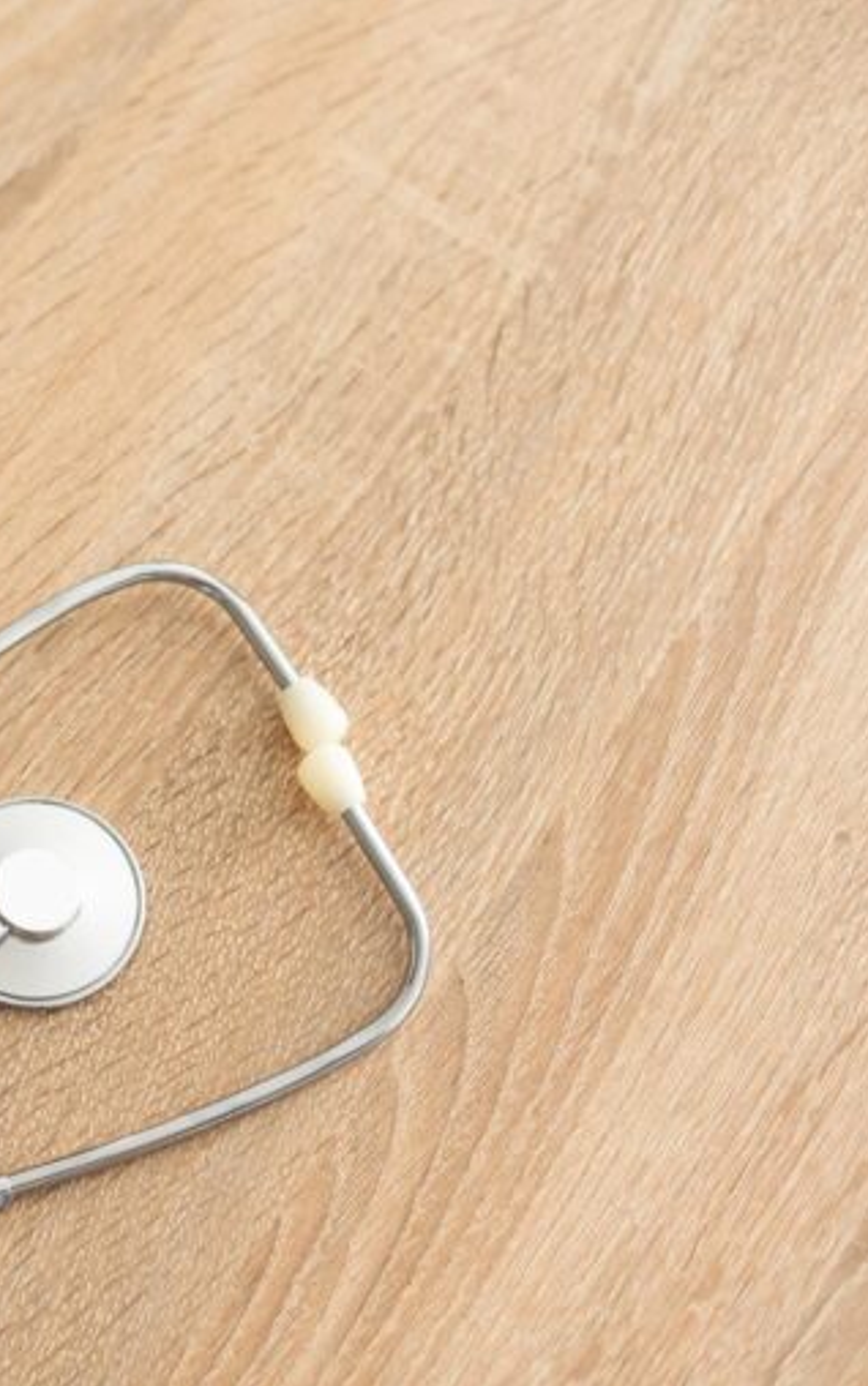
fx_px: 2911
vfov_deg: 26.8
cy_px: 696
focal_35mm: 77
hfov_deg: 16.3
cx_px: -164
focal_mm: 50
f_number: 2.8
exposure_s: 1/160
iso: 200
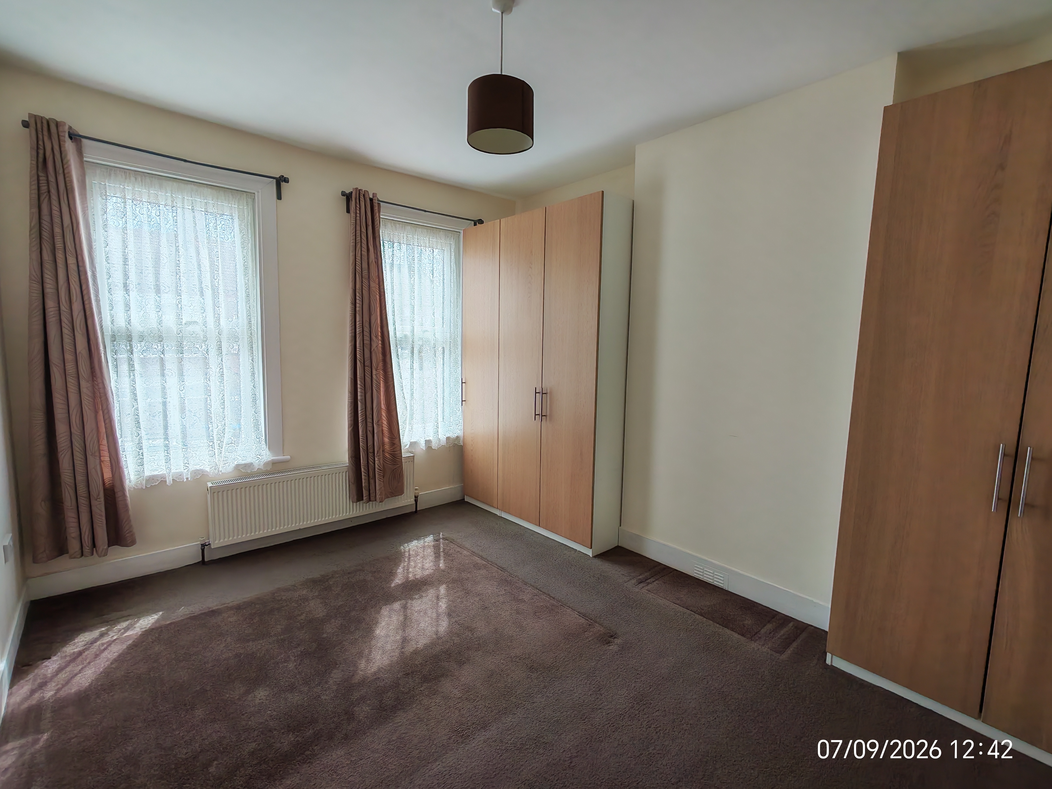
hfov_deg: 94.5
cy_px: 394
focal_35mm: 16
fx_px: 486
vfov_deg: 78.1
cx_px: 526
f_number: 2.2
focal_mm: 1.96
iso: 50
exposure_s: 1/150
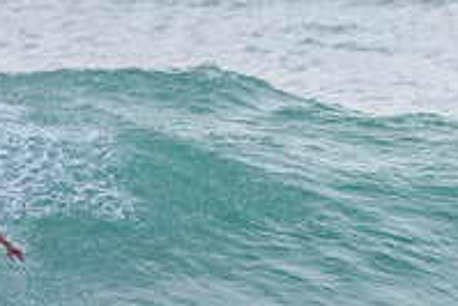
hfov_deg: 1.2
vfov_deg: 0.8
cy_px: 253
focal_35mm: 1782
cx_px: 27
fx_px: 22687
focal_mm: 500
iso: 400
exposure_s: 1/2000
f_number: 5.6
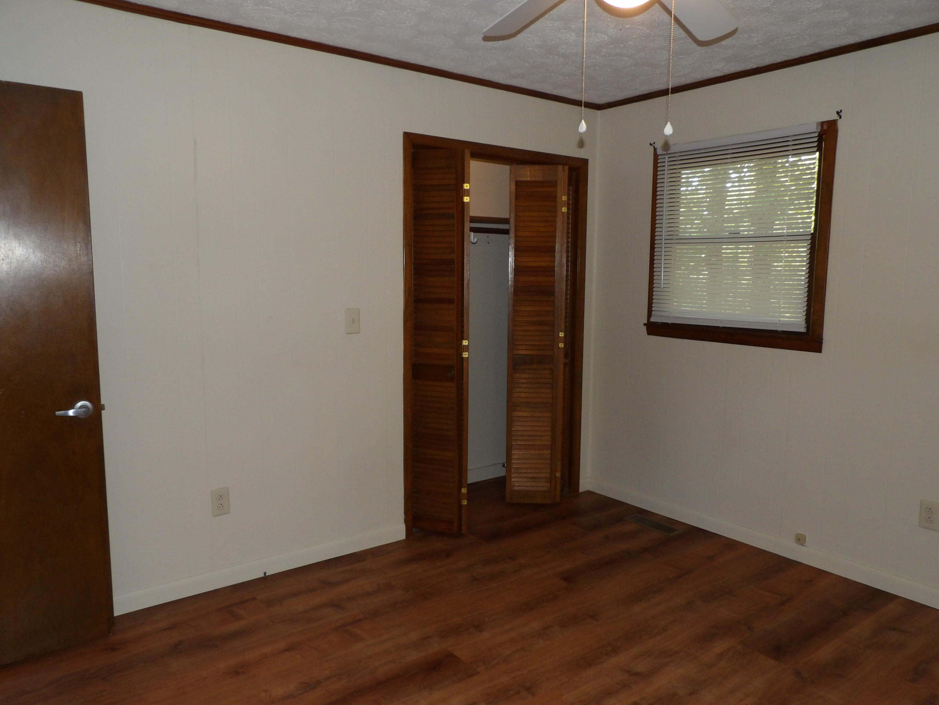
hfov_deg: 69.4
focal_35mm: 25
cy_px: 360
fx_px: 678
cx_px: 476
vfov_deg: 54.9
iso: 200
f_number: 3.2
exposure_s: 1/33
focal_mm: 4.3
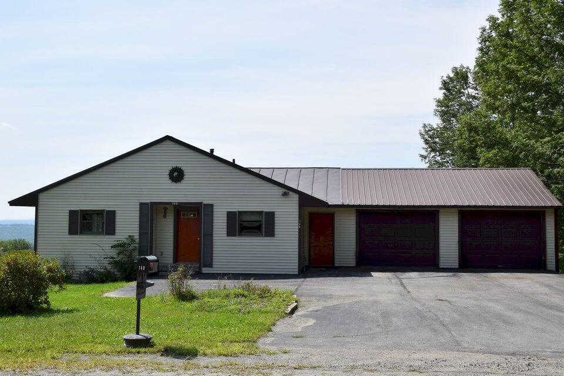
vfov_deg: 31.9
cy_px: 188
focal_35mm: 42
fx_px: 658
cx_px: 282
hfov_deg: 46.4
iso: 200
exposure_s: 1/400
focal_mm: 28
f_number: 10
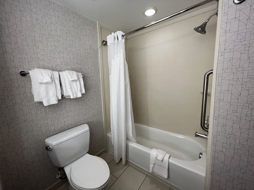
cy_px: 95
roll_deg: +1.7
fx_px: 95
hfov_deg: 106.2
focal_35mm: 13
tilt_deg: -9.2
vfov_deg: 89.9
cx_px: 127
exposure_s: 1/120
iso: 125
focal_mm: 1.57
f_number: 1.8
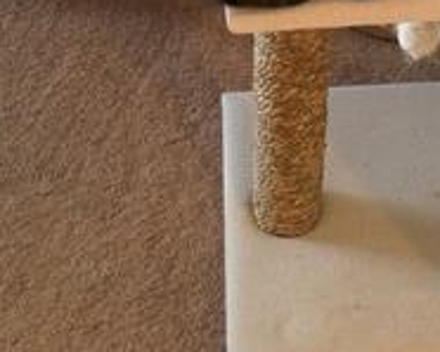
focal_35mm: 73
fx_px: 951
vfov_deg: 20.1
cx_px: 409
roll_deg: -4.1
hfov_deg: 25.1
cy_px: -35
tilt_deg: -35.4
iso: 250
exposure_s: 1/24
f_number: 2.2
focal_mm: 4.15
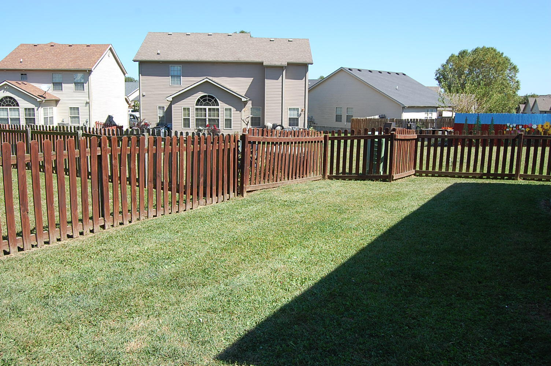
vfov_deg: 39.9
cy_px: 183
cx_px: 276
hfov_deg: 57.3
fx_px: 505
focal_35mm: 33
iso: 200
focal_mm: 22
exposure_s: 1/320
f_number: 9
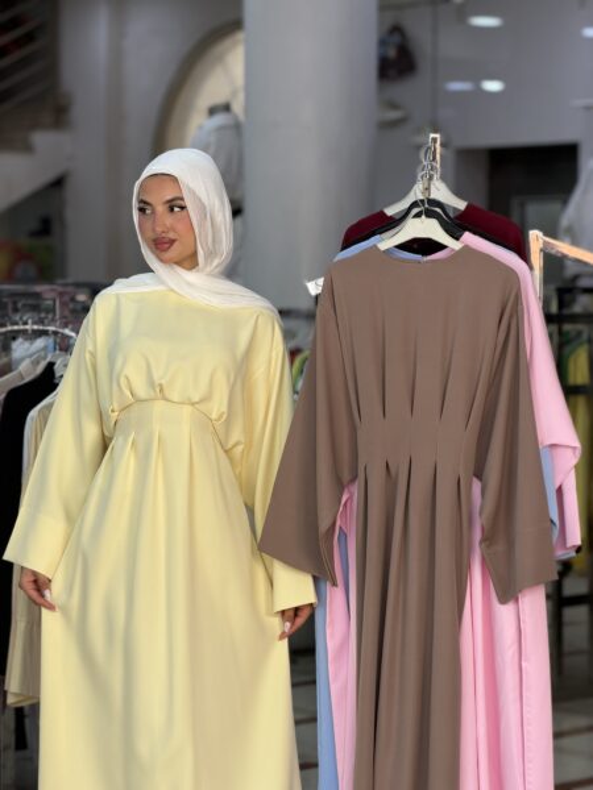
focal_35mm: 100
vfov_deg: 19.6
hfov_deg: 14.8
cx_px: 296
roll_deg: -0.1
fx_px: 2284
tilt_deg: -4.2
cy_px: 395
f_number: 2.8
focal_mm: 16.89
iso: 40
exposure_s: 1/100
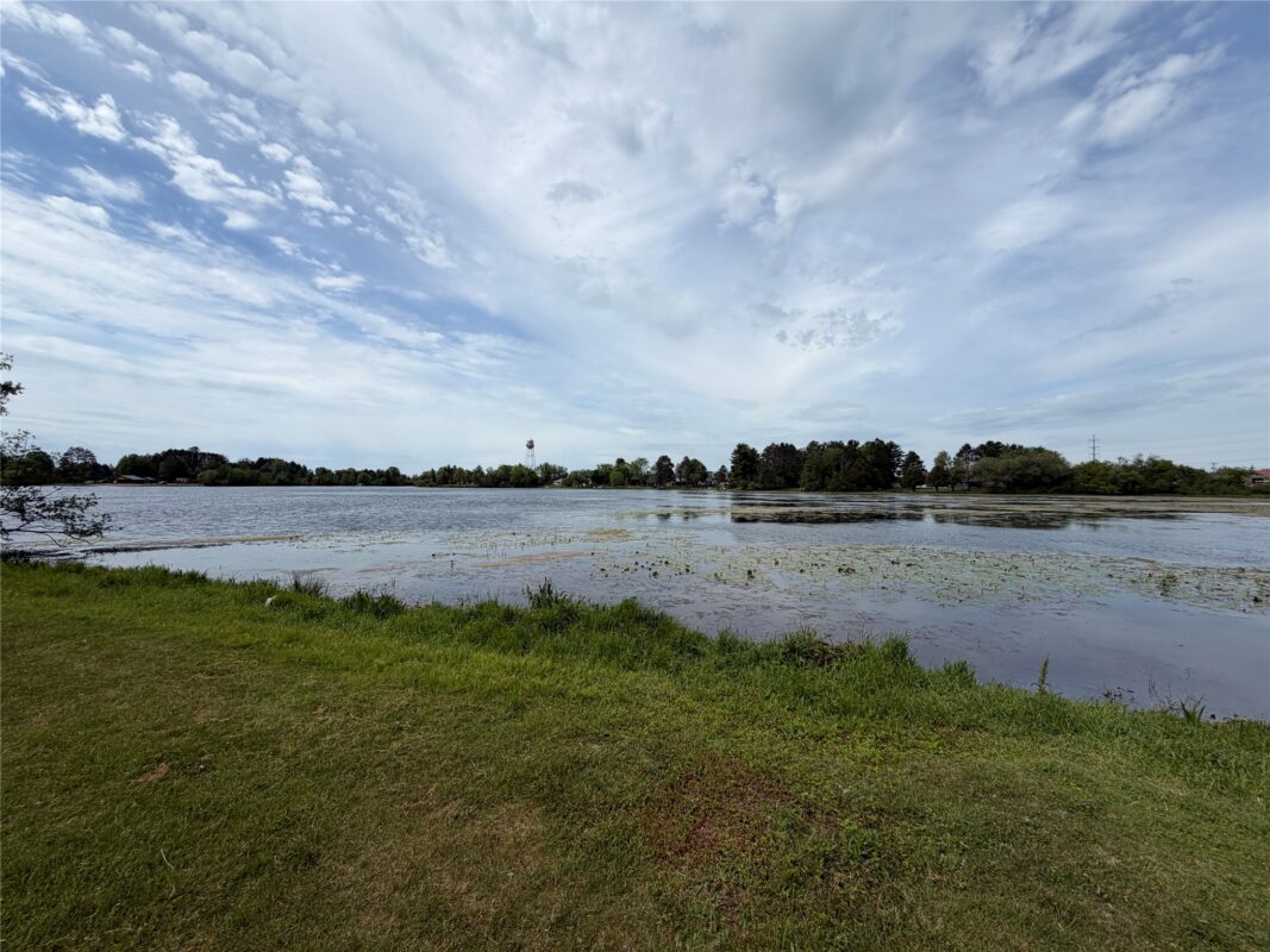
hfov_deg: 102.1
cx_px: 635
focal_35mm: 14
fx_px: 514
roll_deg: +0.3
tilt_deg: +0.5
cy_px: 476
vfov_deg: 85.7
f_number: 2.2
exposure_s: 1/1534
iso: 20
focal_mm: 2.22
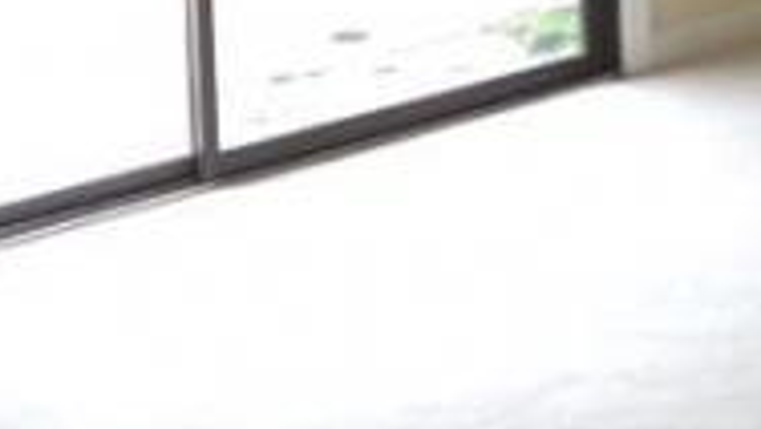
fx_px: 2241
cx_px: 1000
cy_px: -336
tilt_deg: -8.6
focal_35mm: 111
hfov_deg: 18.0
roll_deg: +1.0
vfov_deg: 10.3
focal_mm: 4.12
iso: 80
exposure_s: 1/120
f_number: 2.4
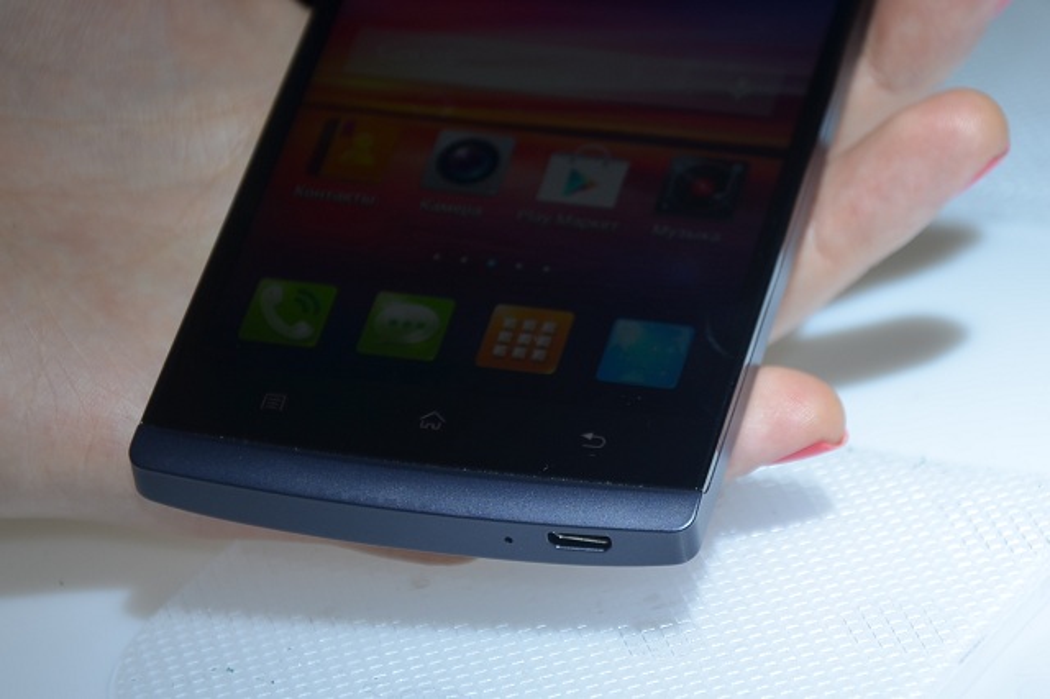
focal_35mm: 135
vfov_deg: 10.1
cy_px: 350
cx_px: 525
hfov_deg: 15.2
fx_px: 3935
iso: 110
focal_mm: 90
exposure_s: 1/200
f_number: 5.6
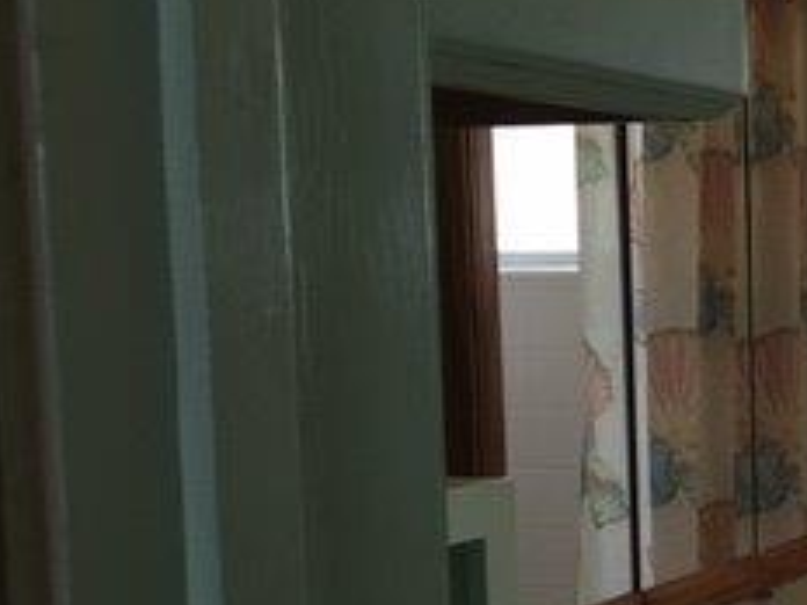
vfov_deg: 18.4
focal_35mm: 80
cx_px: 1075
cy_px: 421
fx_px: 1865
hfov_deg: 21.8
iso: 40
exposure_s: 1/15
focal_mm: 4.15
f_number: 2.2
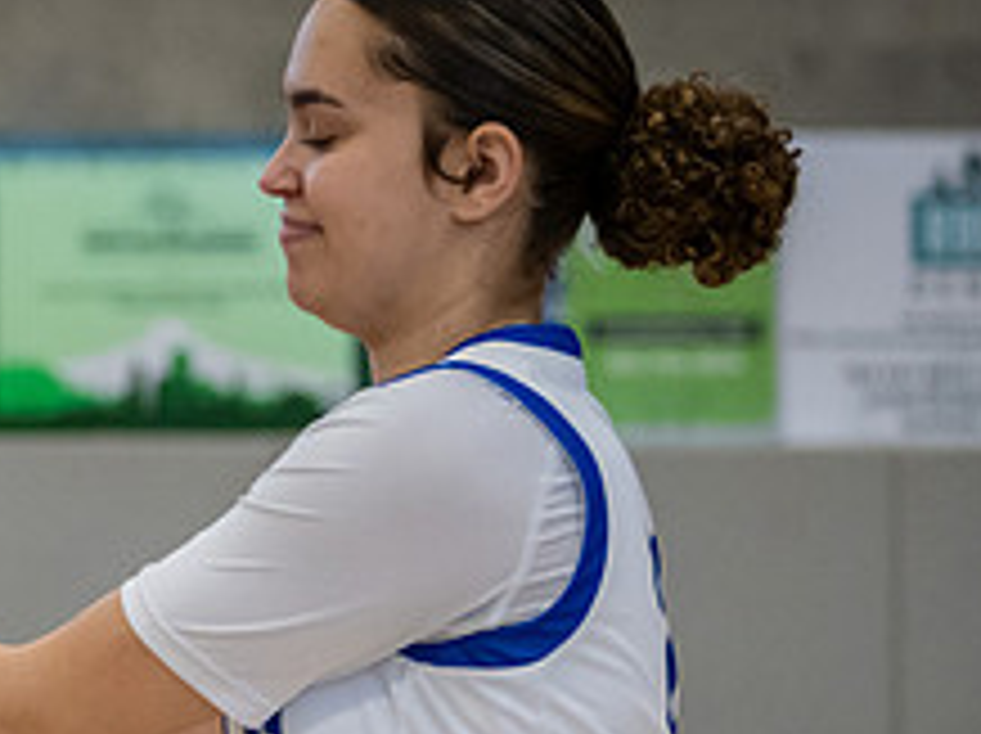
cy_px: 499
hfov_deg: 8.3
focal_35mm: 236
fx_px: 6681
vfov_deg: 6.3
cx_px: -404
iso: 2000
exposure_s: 1/1000
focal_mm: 70
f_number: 2.8
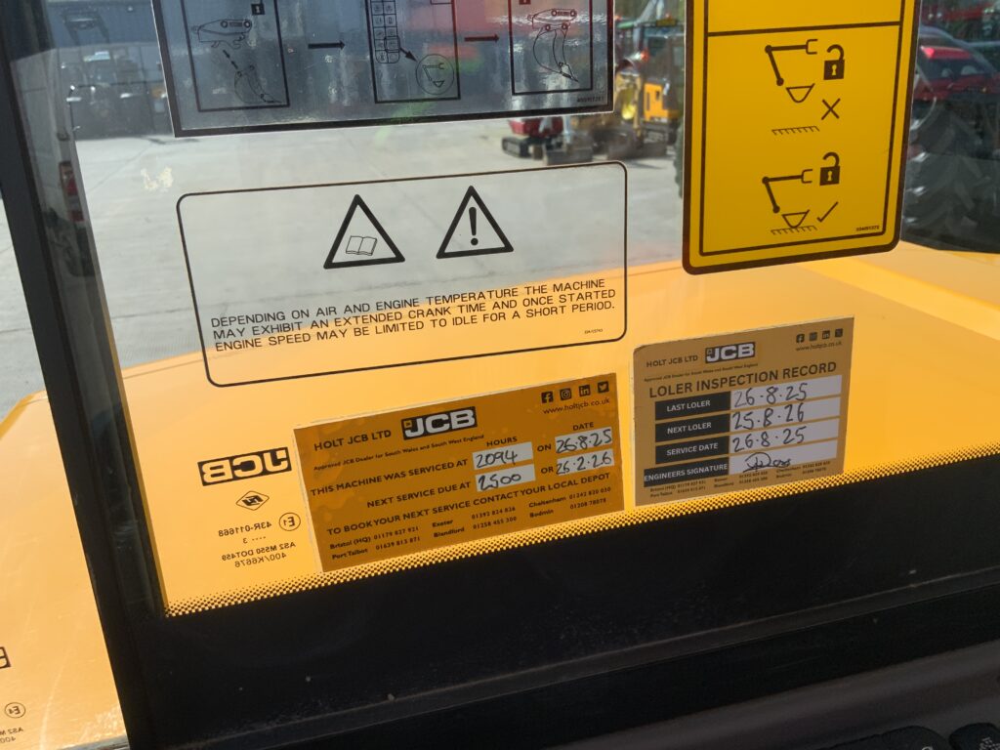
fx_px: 838
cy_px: 375
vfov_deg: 48.2
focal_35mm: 29
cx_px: 500
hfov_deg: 61.7
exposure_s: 1/1730
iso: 16
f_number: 1.8
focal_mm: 3
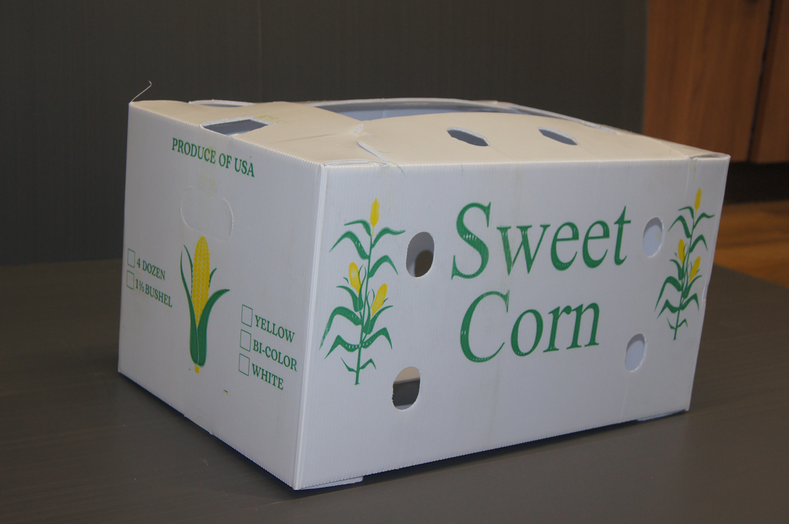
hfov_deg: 37.9
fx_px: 1149
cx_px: 394
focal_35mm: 52
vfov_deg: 25.7
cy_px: 262
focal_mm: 35
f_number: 5
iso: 500
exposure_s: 1/60
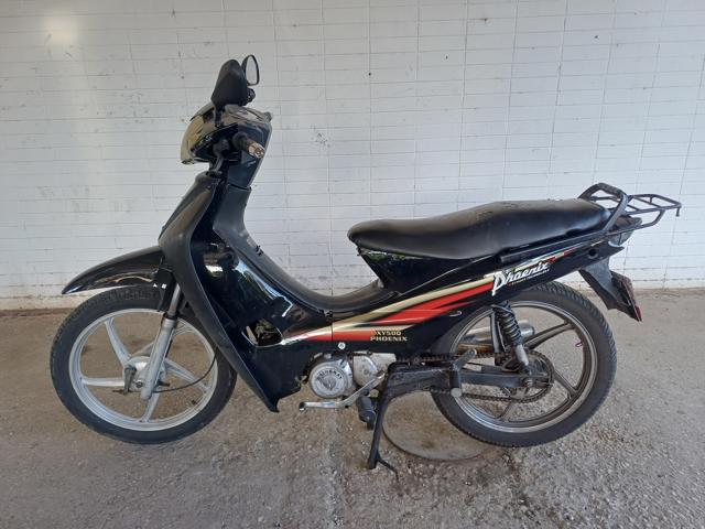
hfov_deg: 69.4
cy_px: 264
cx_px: 352
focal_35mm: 25
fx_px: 509
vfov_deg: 54.9
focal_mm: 4.65
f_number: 1.8
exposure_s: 1/100
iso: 80
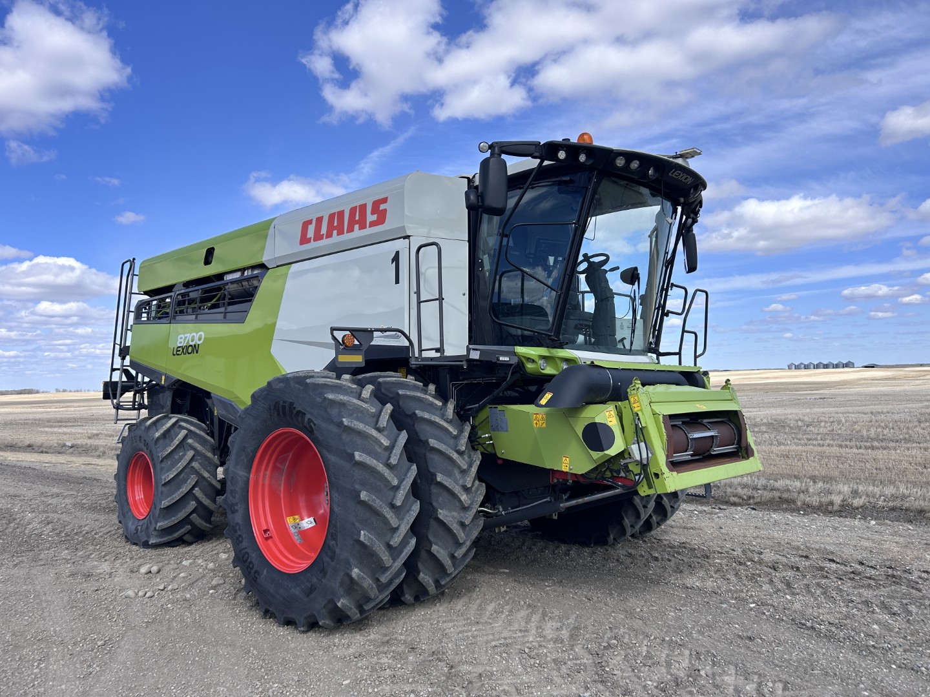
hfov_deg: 67.3
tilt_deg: +4.5
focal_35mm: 26
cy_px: 348
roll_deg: +3.0
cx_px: 465
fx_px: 699
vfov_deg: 53.1
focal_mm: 5.7
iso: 50
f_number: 1.5
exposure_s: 1/3968
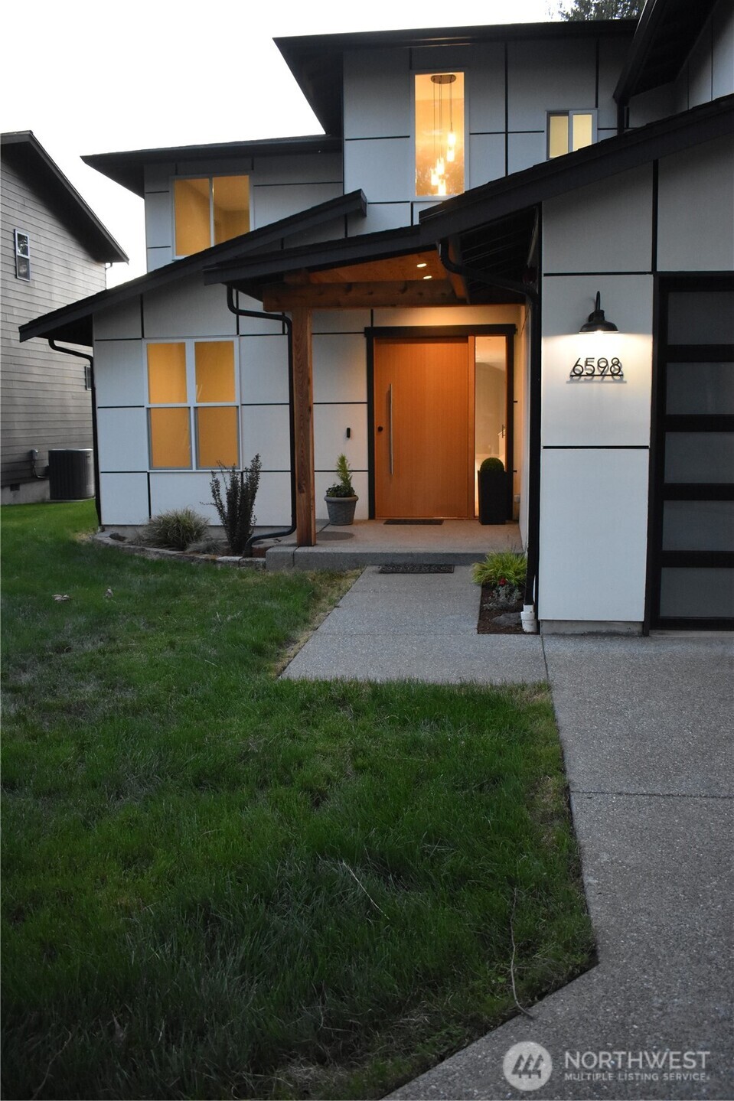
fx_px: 918
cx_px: 367
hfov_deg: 43.6
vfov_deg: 61.9
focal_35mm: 30
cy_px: 550
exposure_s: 1/125
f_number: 3.5
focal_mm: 20
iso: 2800
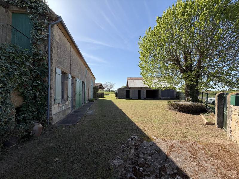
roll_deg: +0.6
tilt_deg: +1.3
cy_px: 90
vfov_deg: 85.7
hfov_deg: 102.1
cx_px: 120
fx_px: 97
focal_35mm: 14
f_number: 2.2
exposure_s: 1/770
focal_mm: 2.22
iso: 32
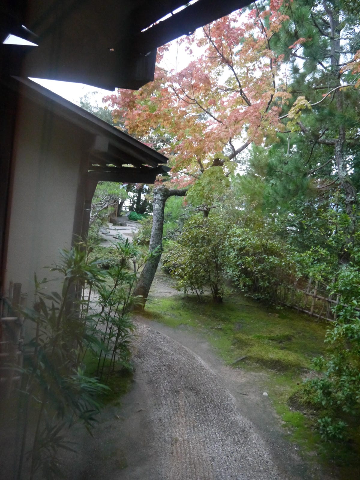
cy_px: 240
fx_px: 388
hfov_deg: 49.7
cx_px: 180
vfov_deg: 63.4
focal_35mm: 28
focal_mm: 14
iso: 1600
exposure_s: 1/80
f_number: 3.5
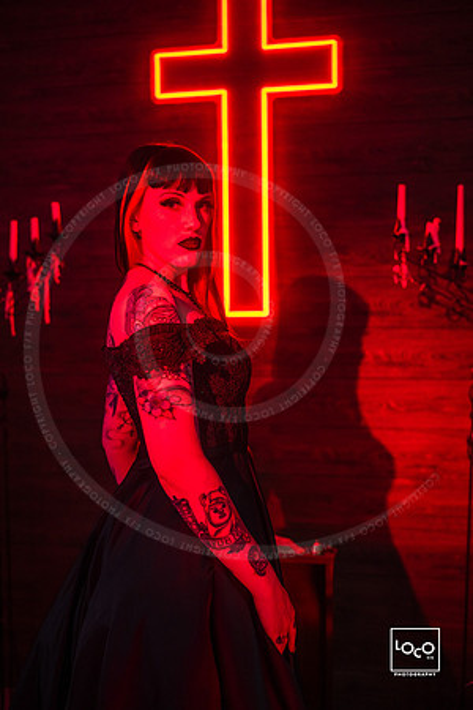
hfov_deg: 35.9
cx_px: 236
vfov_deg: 51.9
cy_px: 355
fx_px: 729
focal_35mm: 37
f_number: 2
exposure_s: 1/250
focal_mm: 37
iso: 1000
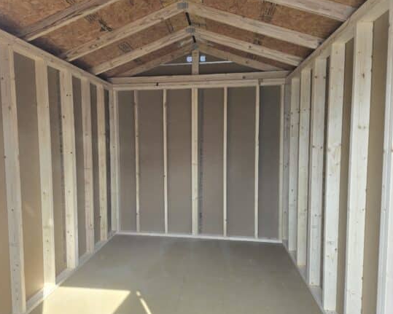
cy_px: 155
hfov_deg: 68.0
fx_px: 291
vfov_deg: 56.8
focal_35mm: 25
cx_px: 180
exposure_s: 1/180
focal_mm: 5.4
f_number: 1.8
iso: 32
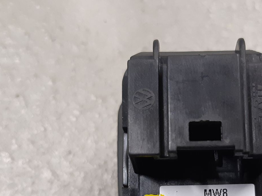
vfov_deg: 24.6
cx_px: 171
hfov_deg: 33.0
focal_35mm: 58
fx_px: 439
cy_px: 173
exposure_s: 1/50
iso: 200
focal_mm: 3.93
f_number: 1.7
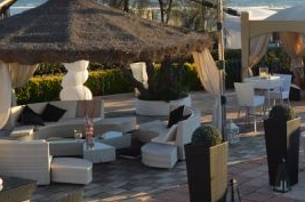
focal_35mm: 81
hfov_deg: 24.5
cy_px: 18
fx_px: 685
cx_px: 268
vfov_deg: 16.6
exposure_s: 1/250
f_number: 8
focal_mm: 18
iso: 100
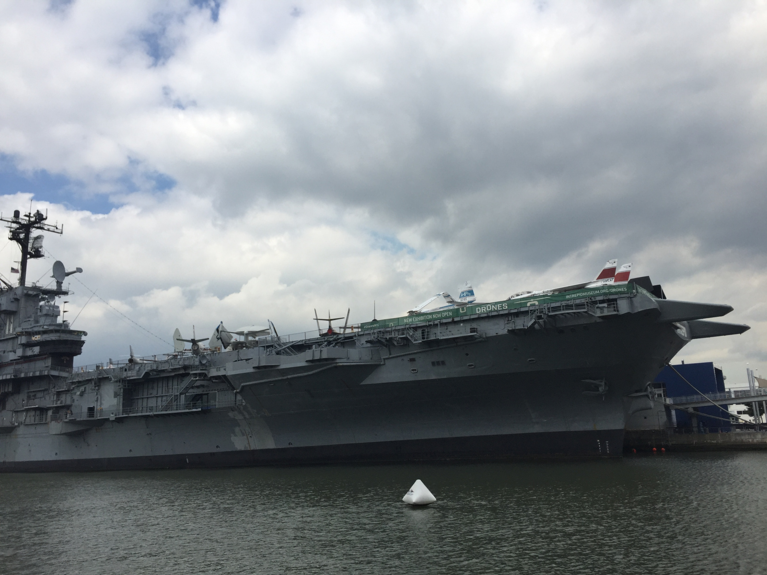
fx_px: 643
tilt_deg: +13.5
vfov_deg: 48.2
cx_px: 384
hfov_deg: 61.7
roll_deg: +1.4
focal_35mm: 29
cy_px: 288
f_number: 2.2
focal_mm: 4.15
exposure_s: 1/2639
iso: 32
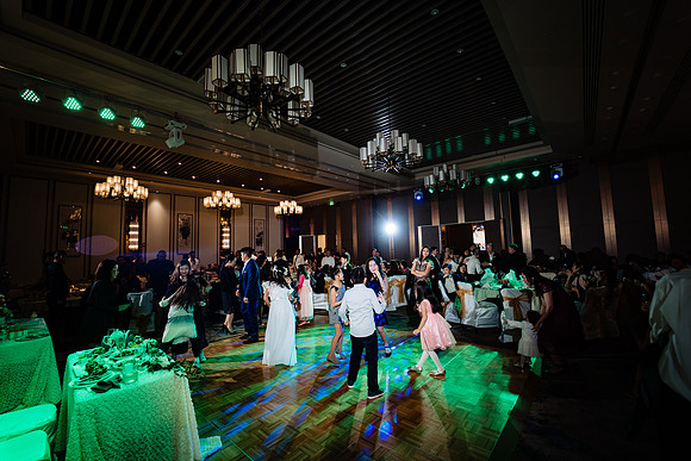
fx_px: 269
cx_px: 346
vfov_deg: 81.2
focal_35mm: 14
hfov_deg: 104.2
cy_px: 230
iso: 800
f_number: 2.8
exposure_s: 1/160
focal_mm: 14
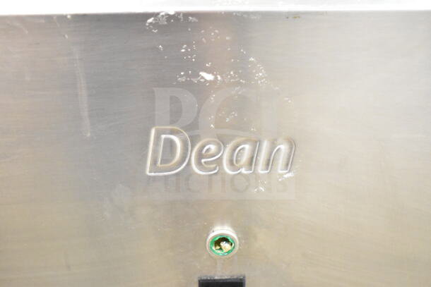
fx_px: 683
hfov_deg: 35.0
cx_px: 216
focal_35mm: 57
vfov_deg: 23.8
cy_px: 144
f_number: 4.8
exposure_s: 1/60
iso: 10000
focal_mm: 38
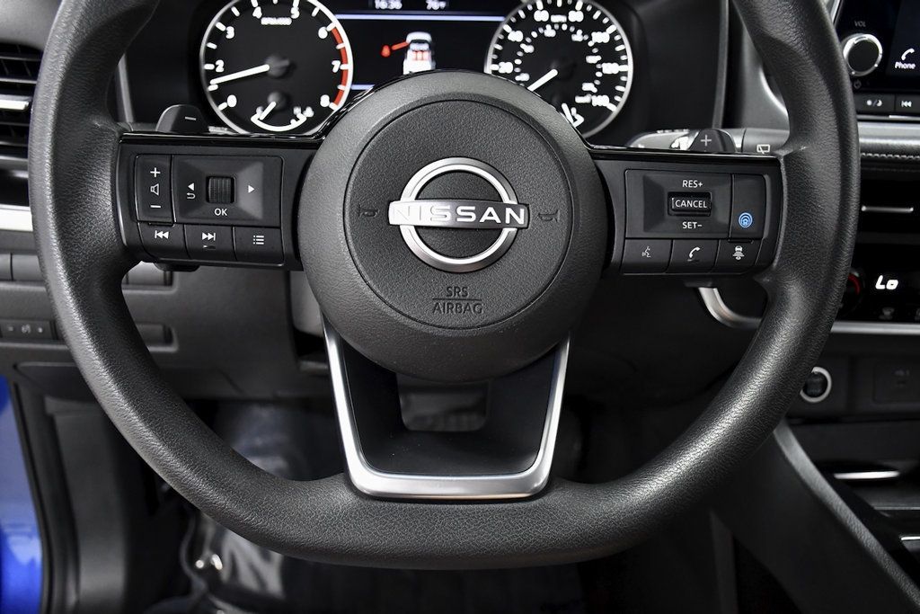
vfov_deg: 36.9
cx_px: 460
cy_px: 307
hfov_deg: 53.1
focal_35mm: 36
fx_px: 920
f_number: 4.5
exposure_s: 1/100
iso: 2500
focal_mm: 24
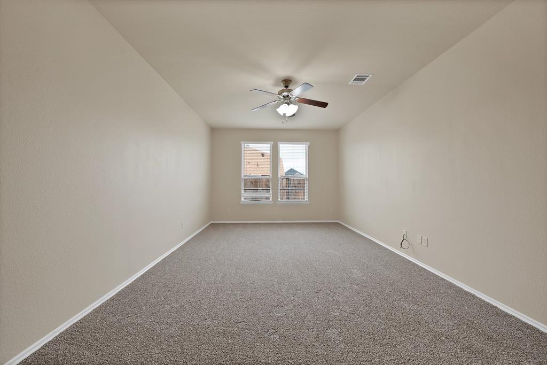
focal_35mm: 12
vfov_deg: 90.0
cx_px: 274
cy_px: 182
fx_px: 182
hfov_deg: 112.6
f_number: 9
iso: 640
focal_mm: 12
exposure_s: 1/10
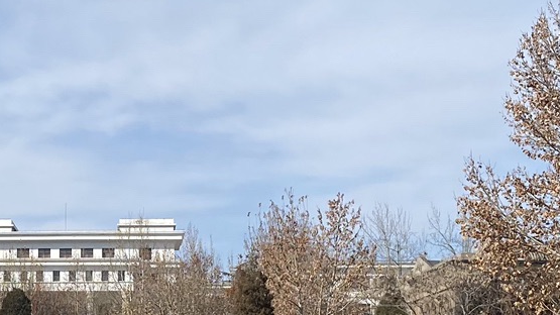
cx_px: 55
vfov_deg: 11.9
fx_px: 1514
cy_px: 216
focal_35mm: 102
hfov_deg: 20.5
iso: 32
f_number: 1.8
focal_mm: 4.25
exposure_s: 1/3731
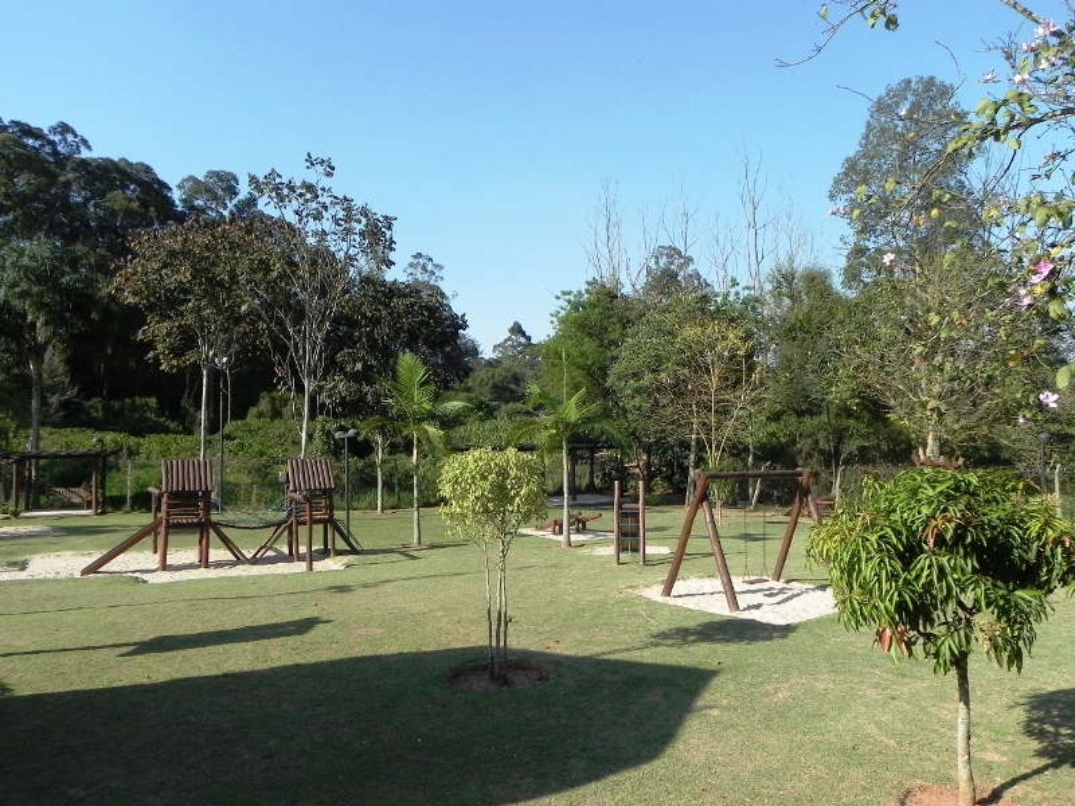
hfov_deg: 67.3
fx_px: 807
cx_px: 538
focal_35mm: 26
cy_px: 403
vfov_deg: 53.1
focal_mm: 4.6
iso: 160
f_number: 6.3
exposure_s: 1/364
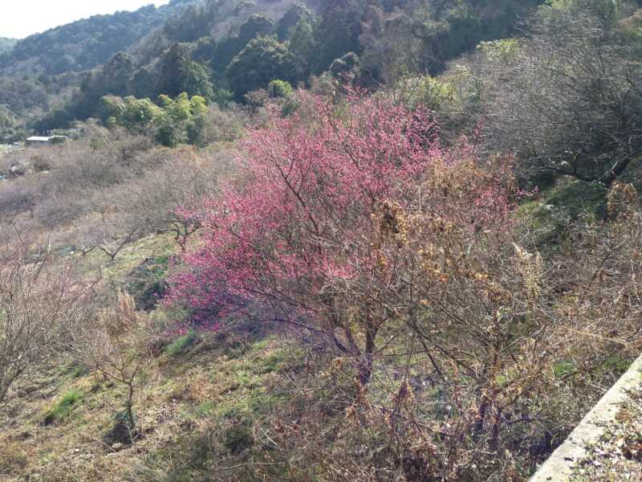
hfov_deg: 55.4
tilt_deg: -11.8
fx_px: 612
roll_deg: -2.5
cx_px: 321
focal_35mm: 33
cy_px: 241
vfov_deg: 42.9
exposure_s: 1/423
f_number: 2.4
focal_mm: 4.12
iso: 50
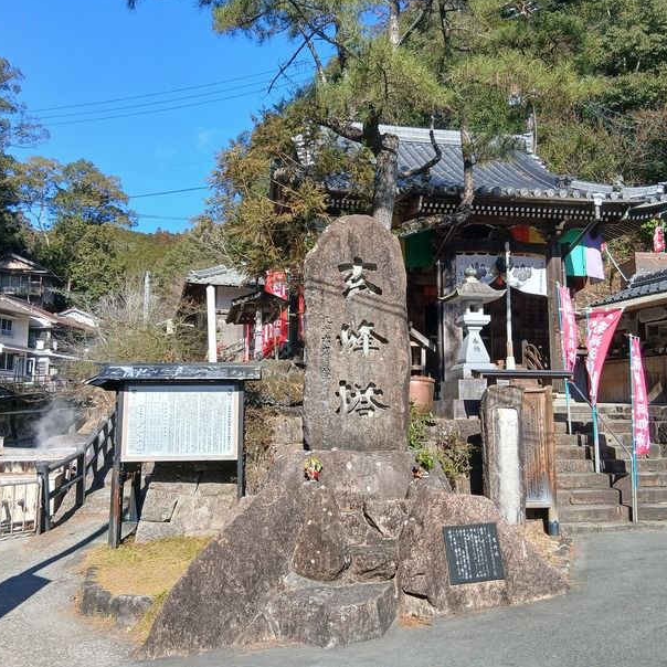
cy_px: 332
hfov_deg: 52.5
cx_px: 331
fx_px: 676
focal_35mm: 31
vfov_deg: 52.5
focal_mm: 3.86
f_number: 1.8
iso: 20
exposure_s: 1/337
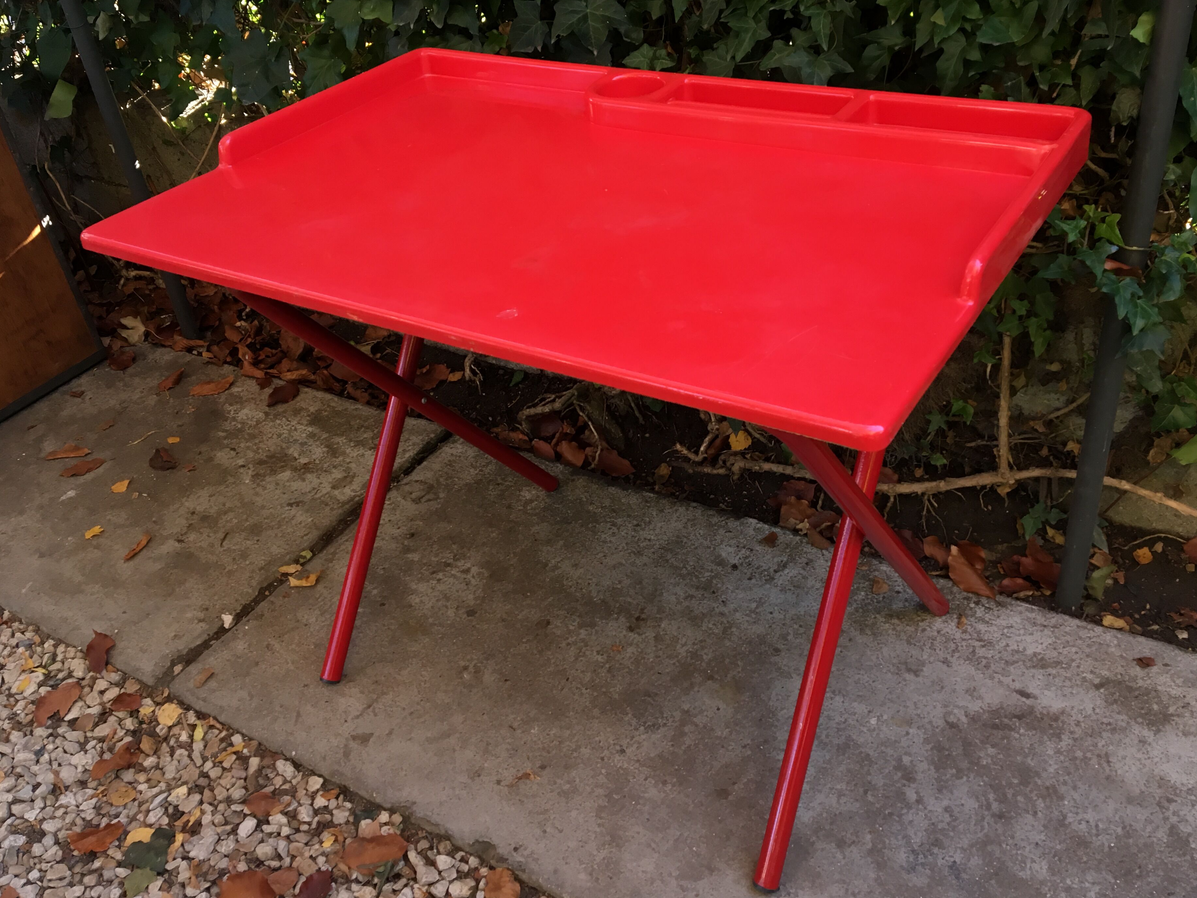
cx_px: 639
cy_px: 414
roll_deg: +4.7
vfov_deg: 44.1
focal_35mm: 32
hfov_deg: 56.8
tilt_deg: -34.0
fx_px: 1107
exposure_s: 1/33
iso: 32
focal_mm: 4.15
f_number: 2.2
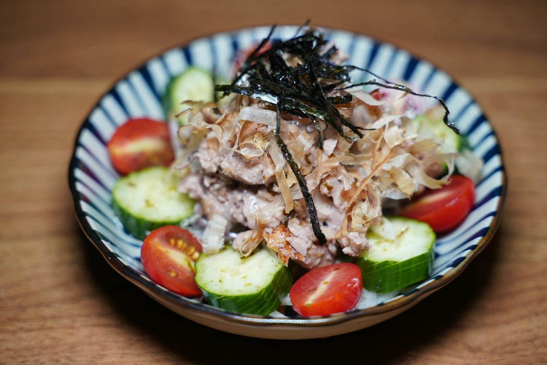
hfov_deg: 27.0
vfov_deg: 18.2
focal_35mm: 75
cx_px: 274
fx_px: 1139
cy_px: 182
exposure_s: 1/80
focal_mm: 75
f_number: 4
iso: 400
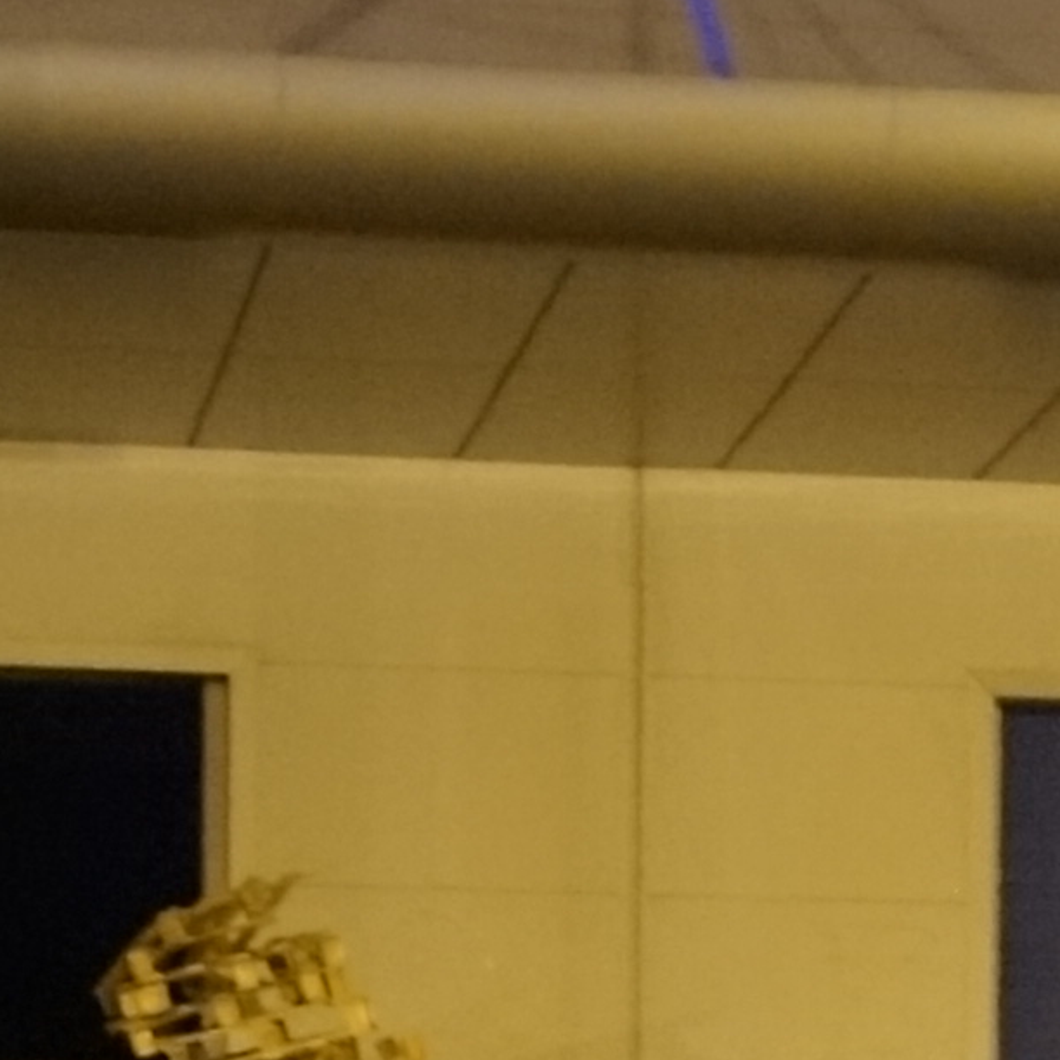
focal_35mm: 225
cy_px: 1673
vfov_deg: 7.6
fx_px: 7795
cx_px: 1990
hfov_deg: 7.5
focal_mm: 22
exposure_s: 1/10
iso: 6400
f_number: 4
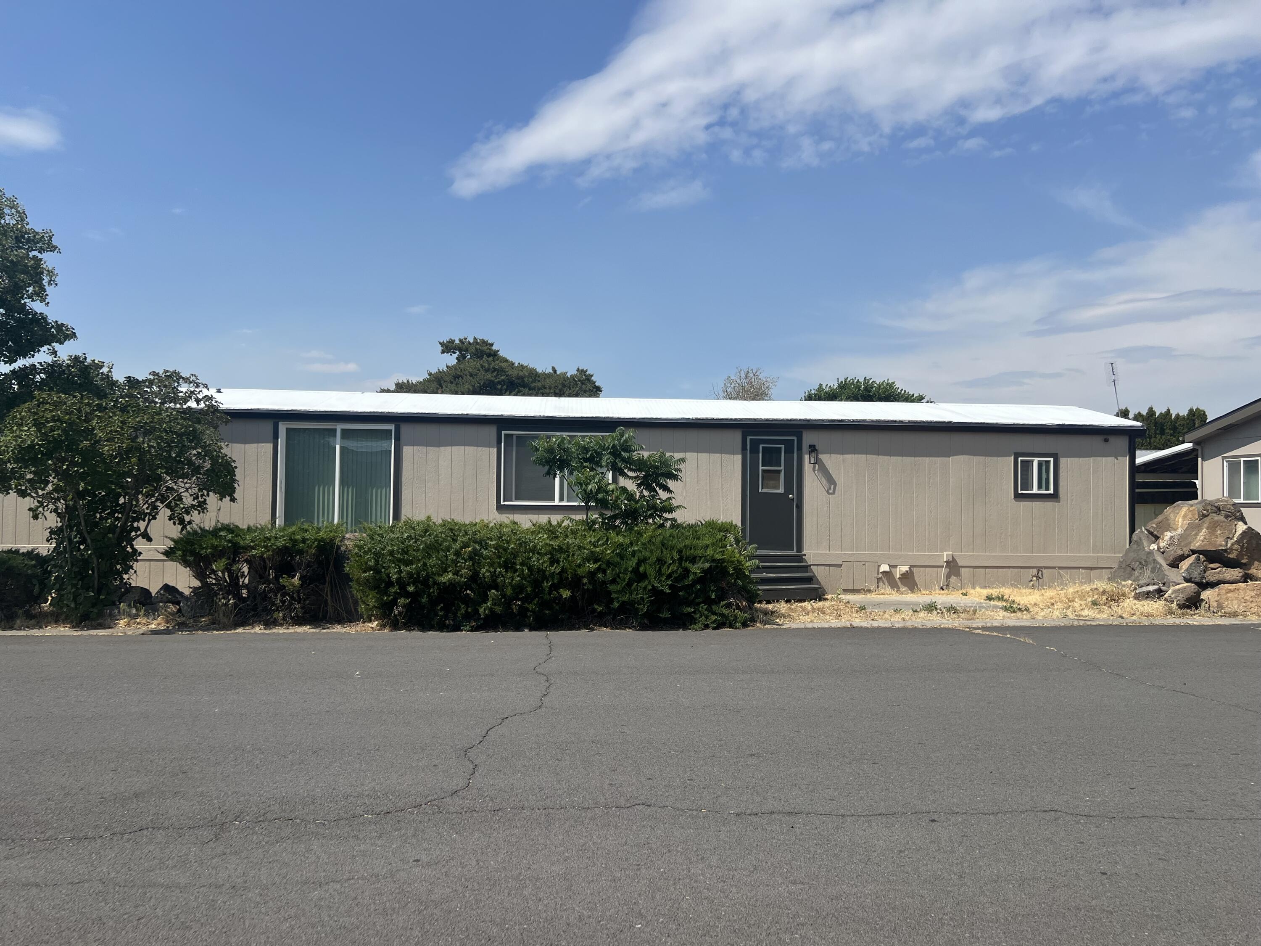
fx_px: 947
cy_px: 473
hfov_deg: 67.3
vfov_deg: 53.1
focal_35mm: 26
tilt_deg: +1.8
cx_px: 630
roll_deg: -0.8
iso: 50
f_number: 1.5
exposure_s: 1/9434
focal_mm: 5.7
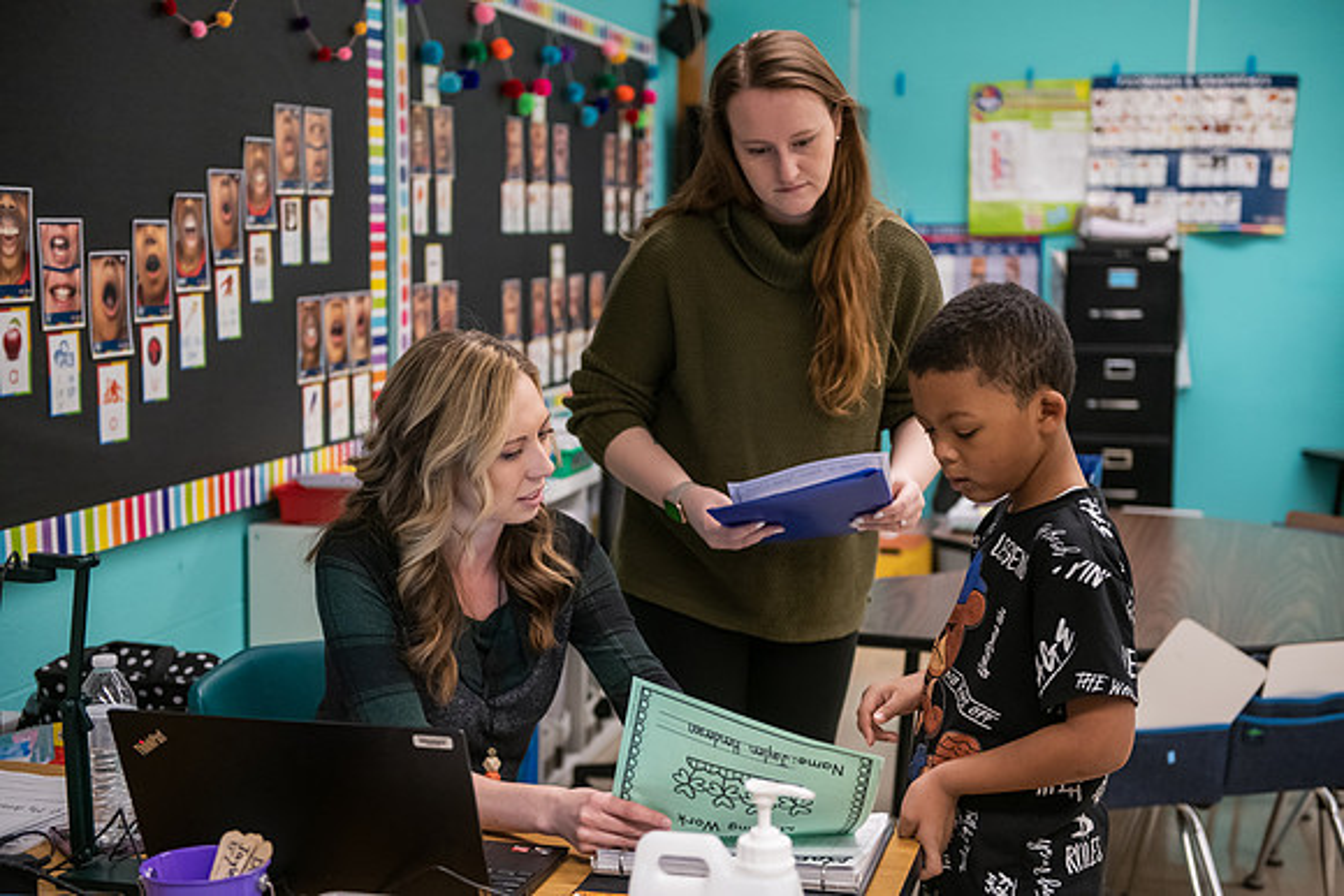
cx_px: 672
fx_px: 1942
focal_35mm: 52
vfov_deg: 26.0
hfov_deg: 38.2
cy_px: 448
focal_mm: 52
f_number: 3.2
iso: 2000
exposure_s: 1/160
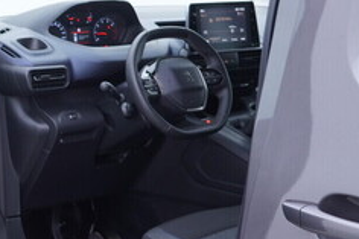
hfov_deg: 23.3
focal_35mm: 84
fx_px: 837
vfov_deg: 16.2
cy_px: 144
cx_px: 11
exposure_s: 1/40
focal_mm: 24
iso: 125
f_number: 2.8
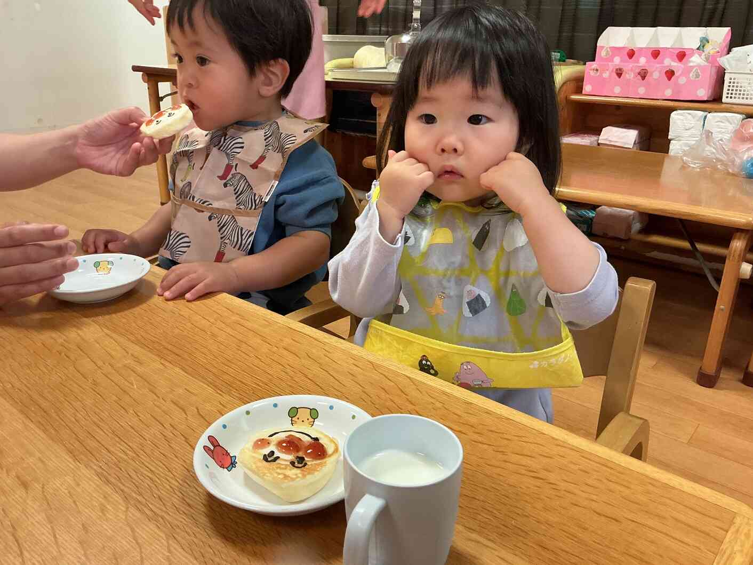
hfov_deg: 61.7
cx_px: 376
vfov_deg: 48.2
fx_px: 631
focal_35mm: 29
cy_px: 282
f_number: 1.8
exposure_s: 1/50
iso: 160
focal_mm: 3
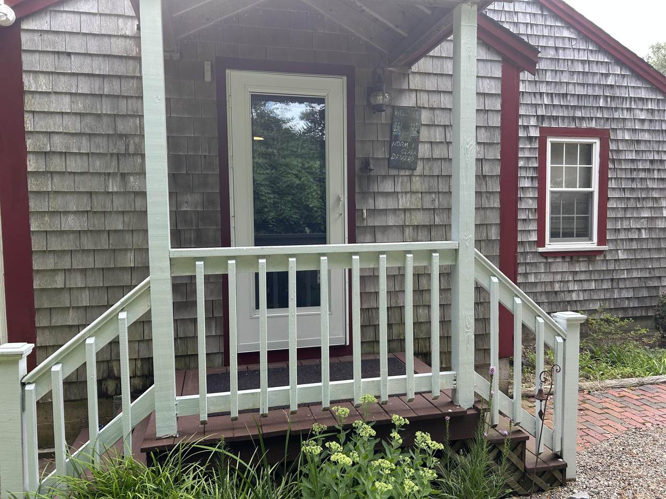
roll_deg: +1.1
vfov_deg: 53.1
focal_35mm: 26
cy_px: 250
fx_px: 500
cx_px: 333
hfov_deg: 67.3
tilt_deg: -4.4
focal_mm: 5.7
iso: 50
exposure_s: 1/528
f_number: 1.5
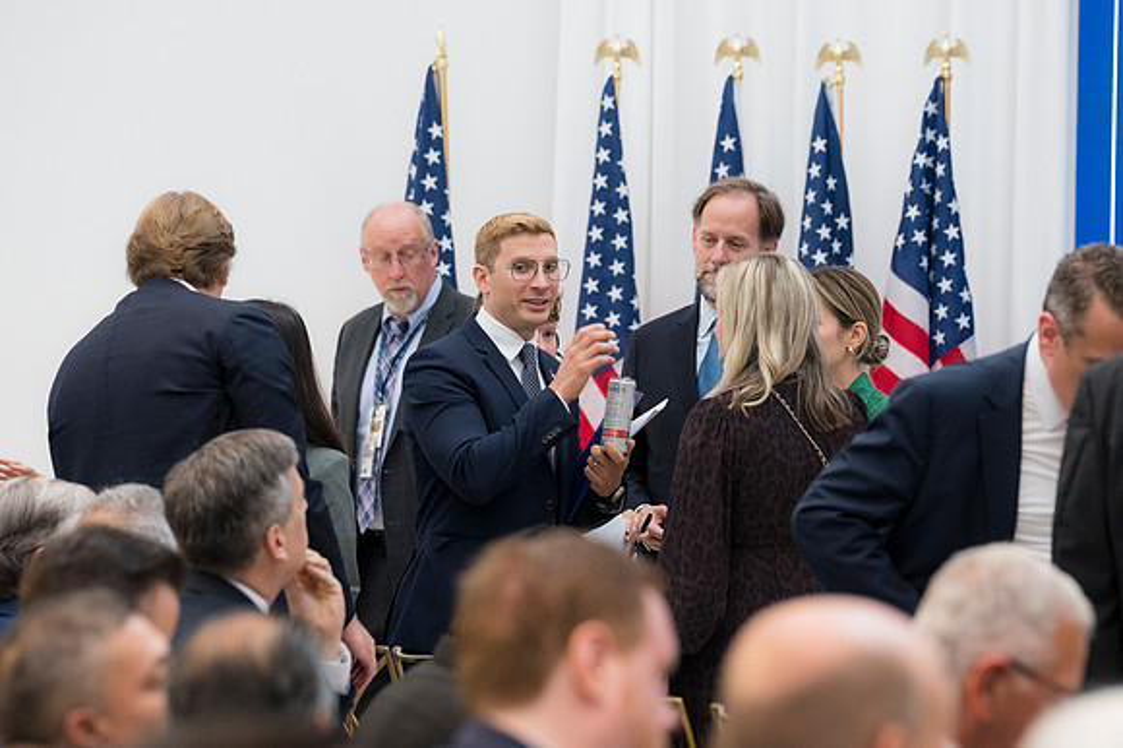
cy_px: 374
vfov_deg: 6.1
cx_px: 562
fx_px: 7014
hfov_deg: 9.2
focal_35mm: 225
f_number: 4
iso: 1250
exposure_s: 1/160
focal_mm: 150
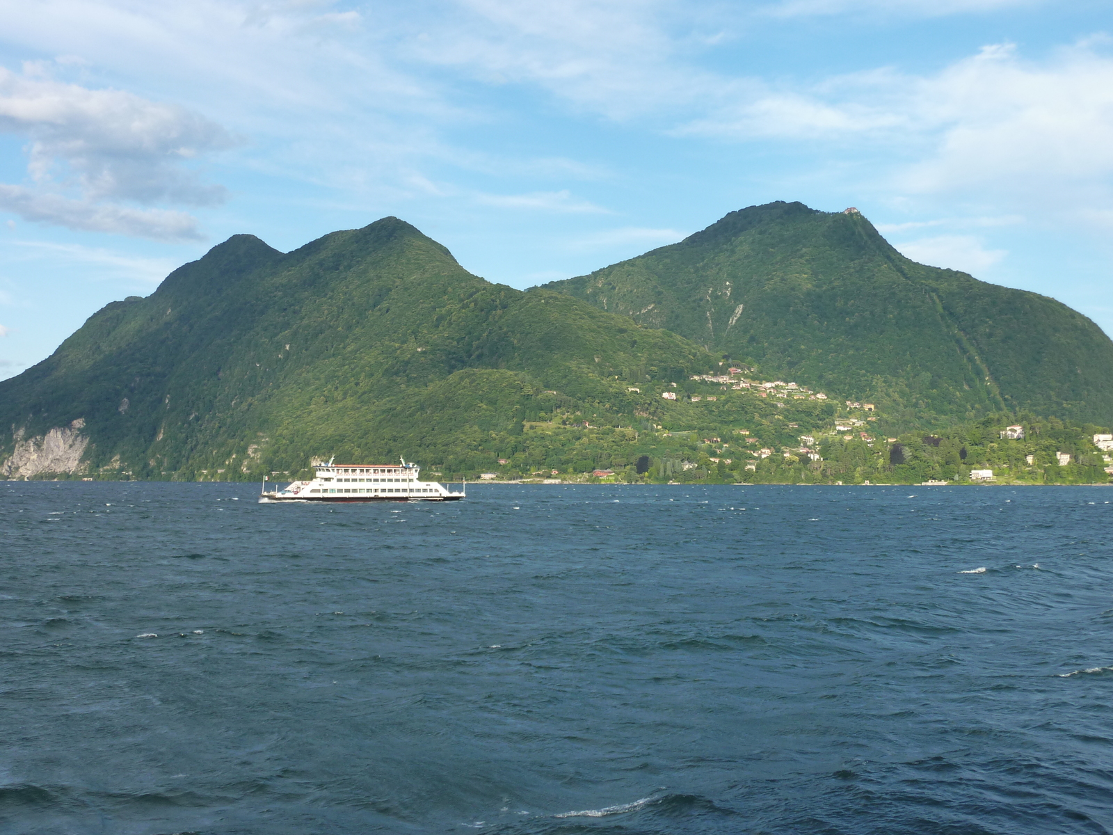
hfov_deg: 46.8
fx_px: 1286
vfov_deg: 36.0
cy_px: 418
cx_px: 556
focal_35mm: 40
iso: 125
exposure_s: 1/320
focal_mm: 6.5
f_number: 4
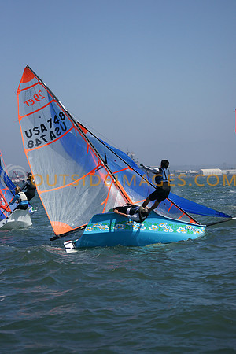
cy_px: 177
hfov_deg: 13.7
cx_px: 118
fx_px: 983
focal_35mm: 100
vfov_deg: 20.4
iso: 400
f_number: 6.3
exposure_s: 1/3200
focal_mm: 100
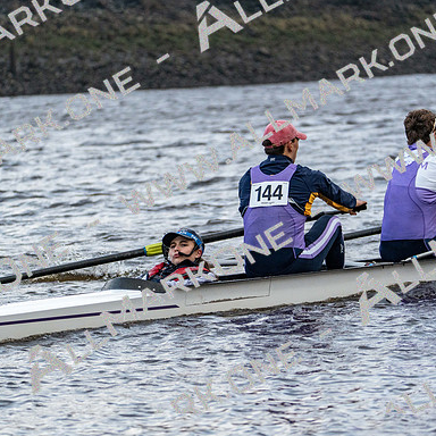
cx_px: 259
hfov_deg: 6.8
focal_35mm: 257
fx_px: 3662
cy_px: 219
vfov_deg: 6.8
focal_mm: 200
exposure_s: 1/1600
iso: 3200
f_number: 5.6
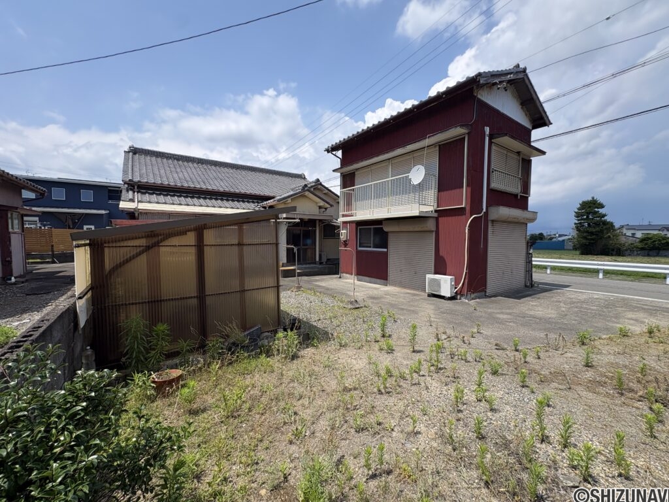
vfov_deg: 85.7
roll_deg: +0.6
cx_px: 334
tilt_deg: -2.4
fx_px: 271
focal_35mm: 14
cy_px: 251
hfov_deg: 102.1
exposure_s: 1/1477
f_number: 2.2
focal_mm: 2.22
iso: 40
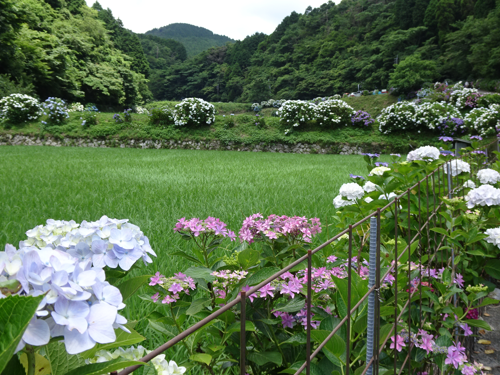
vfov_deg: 35.1
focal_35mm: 41
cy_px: 188
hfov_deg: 45.8
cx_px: 250
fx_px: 592
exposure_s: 1/250
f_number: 4
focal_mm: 7.05
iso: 80
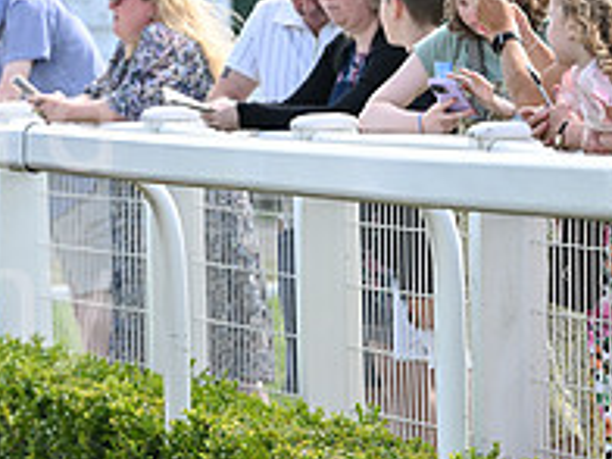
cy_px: 148
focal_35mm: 455
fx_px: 8044
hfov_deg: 4.3
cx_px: -284
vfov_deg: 3.3
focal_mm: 160
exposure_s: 1/1250
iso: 400
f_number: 4.5
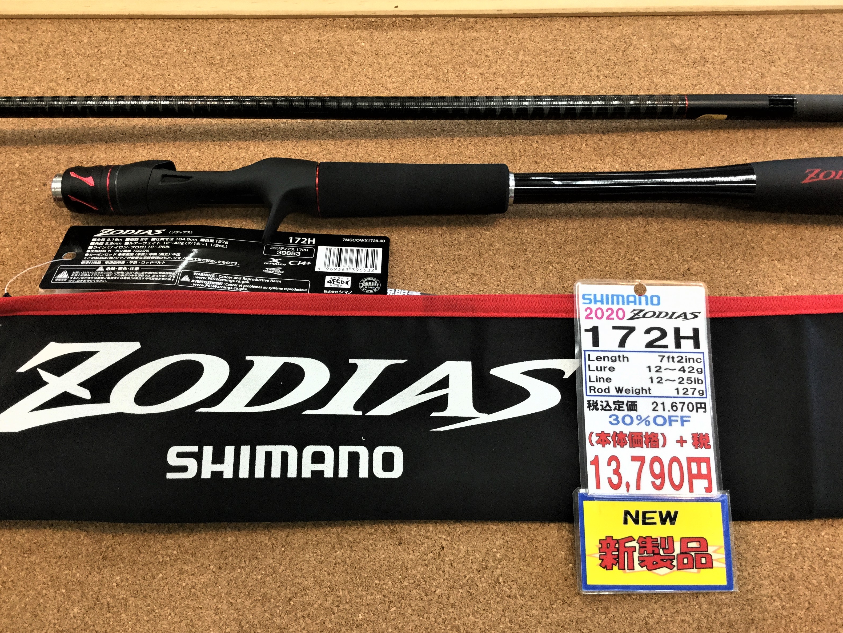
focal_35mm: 32
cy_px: 323
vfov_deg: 44.2
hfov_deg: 56.8
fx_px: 779
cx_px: 416
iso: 40
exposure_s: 1/30
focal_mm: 3.3
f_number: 2.4
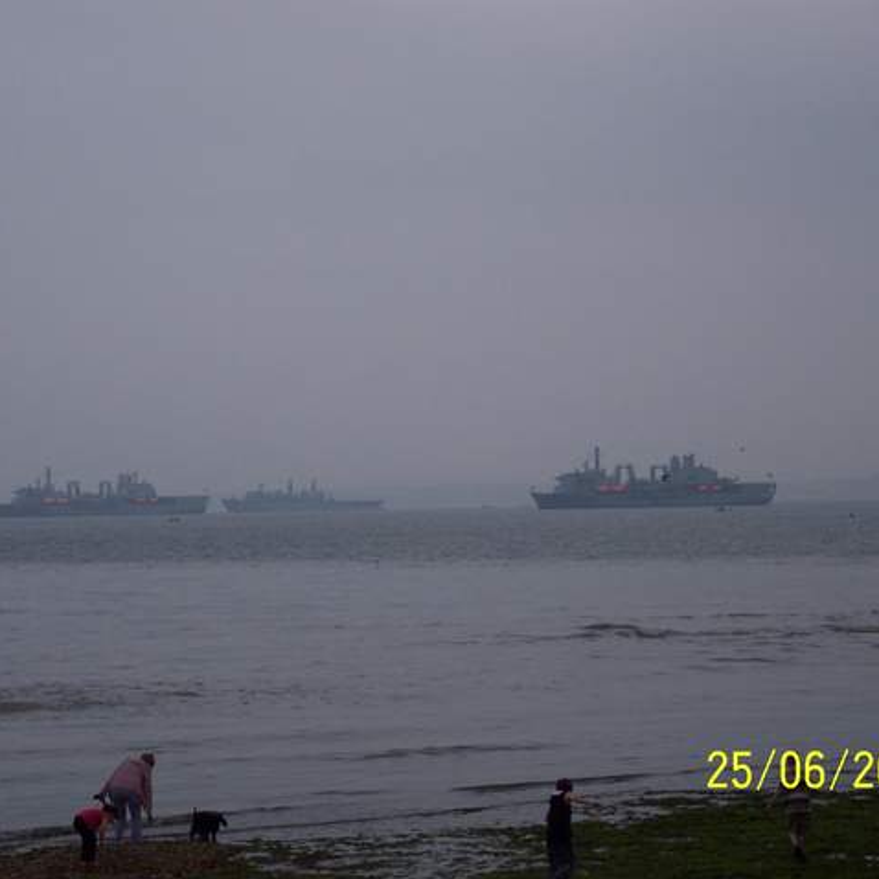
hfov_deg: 19.3
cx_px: 423
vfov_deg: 19.3
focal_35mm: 90
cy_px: 440
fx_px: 2586
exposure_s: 1/700
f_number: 3.8
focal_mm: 16
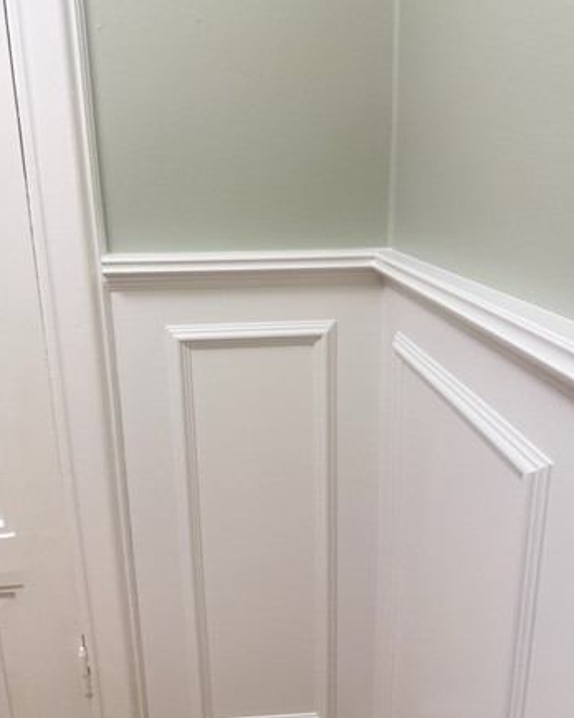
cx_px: 279
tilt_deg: -14.3
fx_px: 574
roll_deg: +1.4
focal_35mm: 27
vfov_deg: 64.0
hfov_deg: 53.2
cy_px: 333
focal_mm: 6.76
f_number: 1.78
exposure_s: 1/50
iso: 250
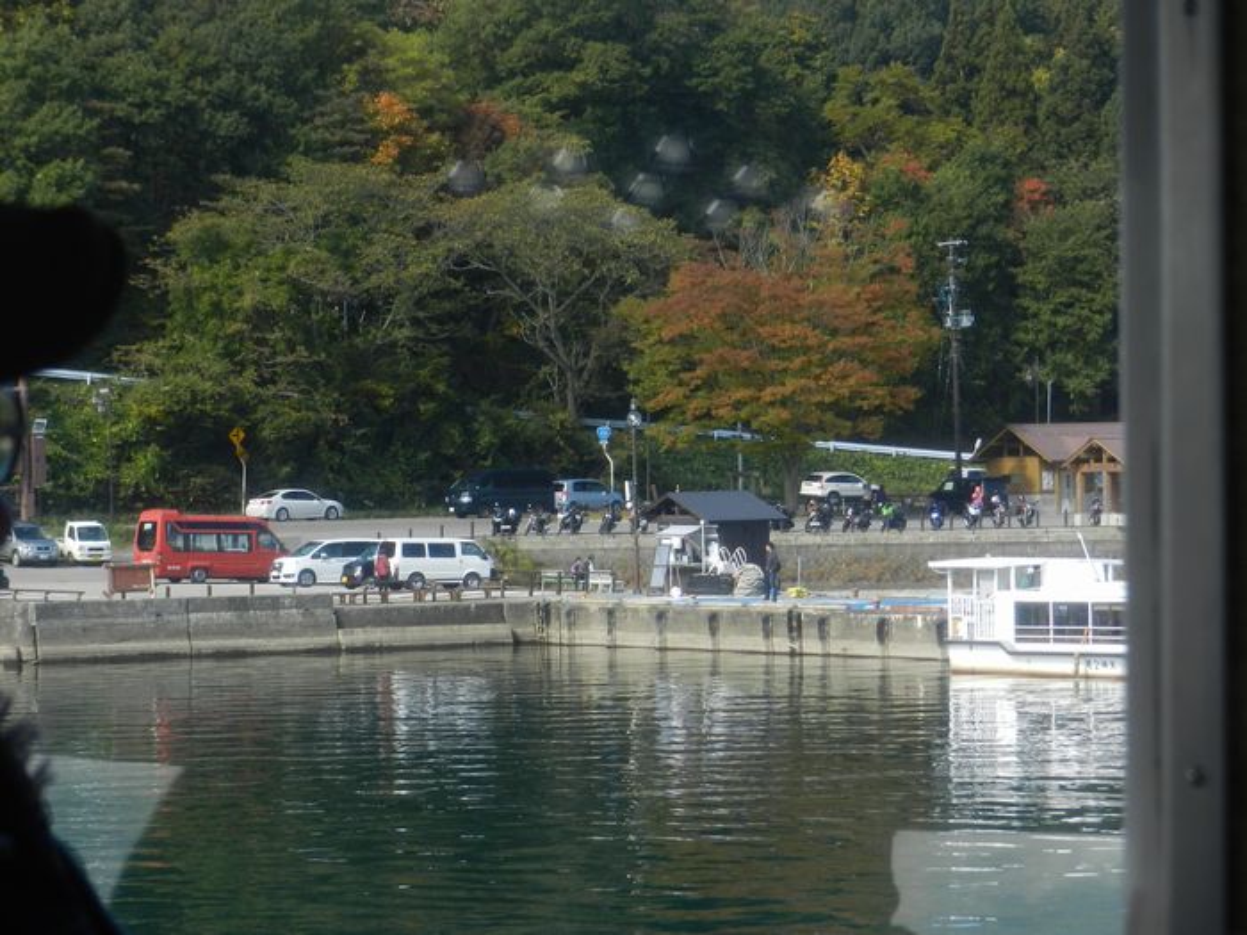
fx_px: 4683
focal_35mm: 130
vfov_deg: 11.4
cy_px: 468
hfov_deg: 15.2
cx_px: 624
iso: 160
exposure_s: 1/400
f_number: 5
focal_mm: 23.1
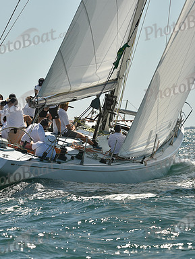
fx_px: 2177
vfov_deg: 6.8
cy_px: 130
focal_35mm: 290
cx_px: 109
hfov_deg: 5.1
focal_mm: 200
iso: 250
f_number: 8
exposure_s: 1/1000
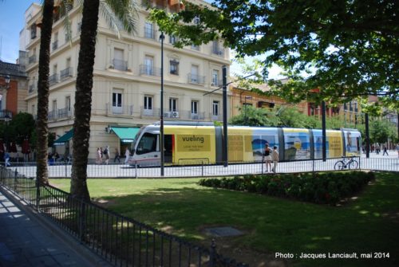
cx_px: 200
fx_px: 300
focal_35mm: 27
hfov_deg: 67.3
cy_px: 134
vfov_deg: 48.1
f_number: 3.5
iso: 200
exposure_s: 1/800
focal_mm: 18
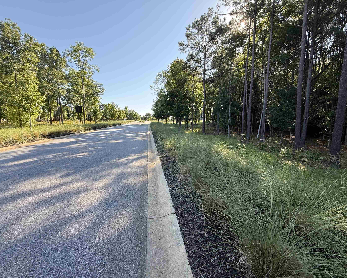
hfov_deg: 96.8
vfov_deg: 84.0
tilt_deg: -6.3
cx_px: 174
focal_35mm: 15
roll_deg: -1.5
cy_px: 139
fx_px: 154
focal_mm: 2.22
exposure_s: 1/273
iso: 50
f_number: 2.2
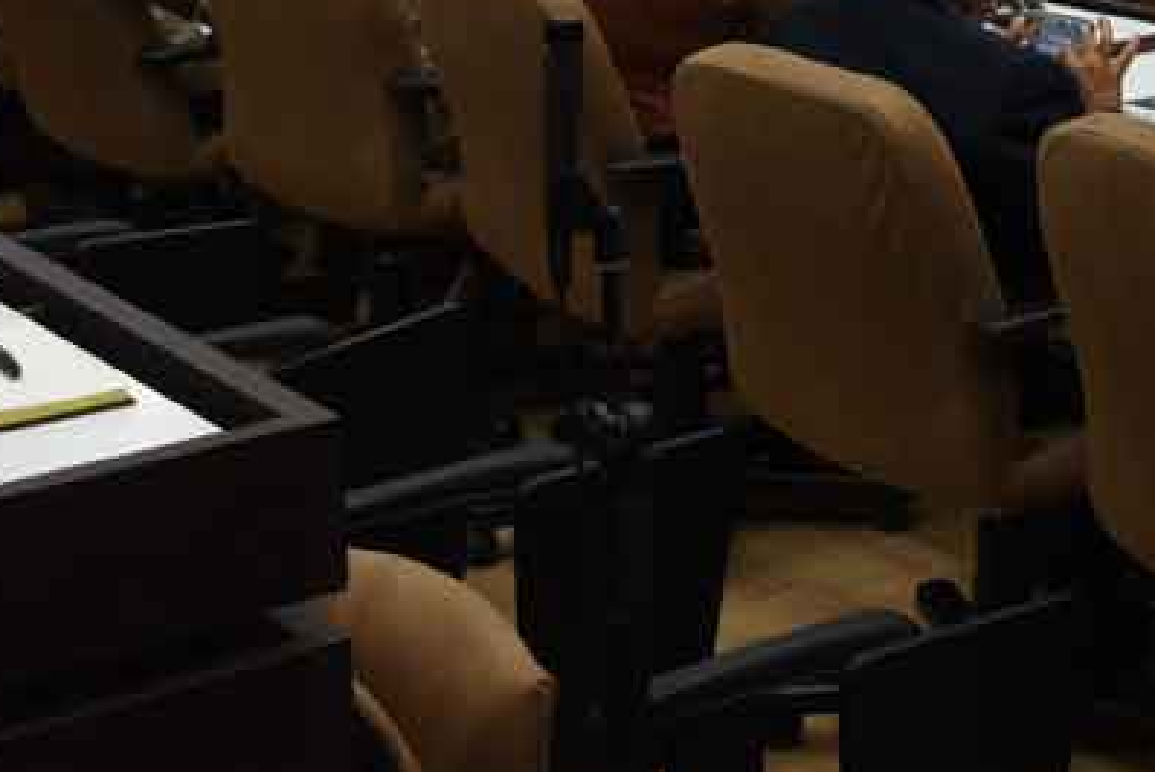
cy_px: -149
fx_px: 2890
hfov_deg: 21.6
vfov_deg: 14.7
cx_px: 1210
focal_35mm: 90
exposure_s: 1/40
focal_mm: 35
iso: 1600
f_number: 9
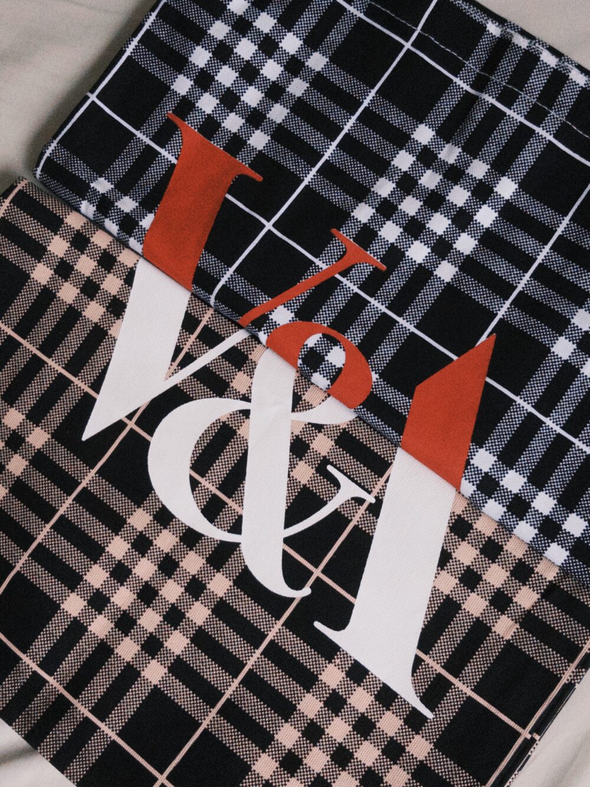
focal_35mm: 26
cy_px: 394
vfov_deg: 67.3
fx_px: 591
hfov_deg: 53.1
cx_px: 295
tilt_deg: -77.9
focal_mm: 5.96
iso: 400
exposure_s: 1/60
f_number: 1.6
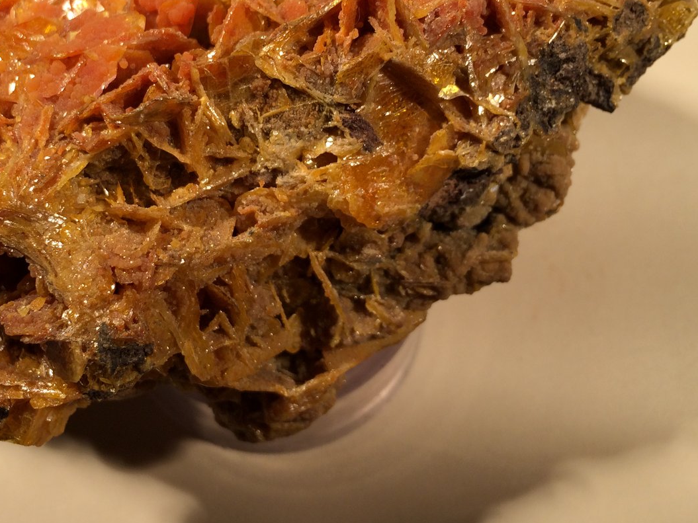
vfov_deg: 32.4
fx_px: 887
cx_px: 247
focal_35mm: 44
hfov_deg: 42.5
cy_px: 151
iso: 32
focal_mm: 4.15
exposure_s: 1/260
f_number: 2.2
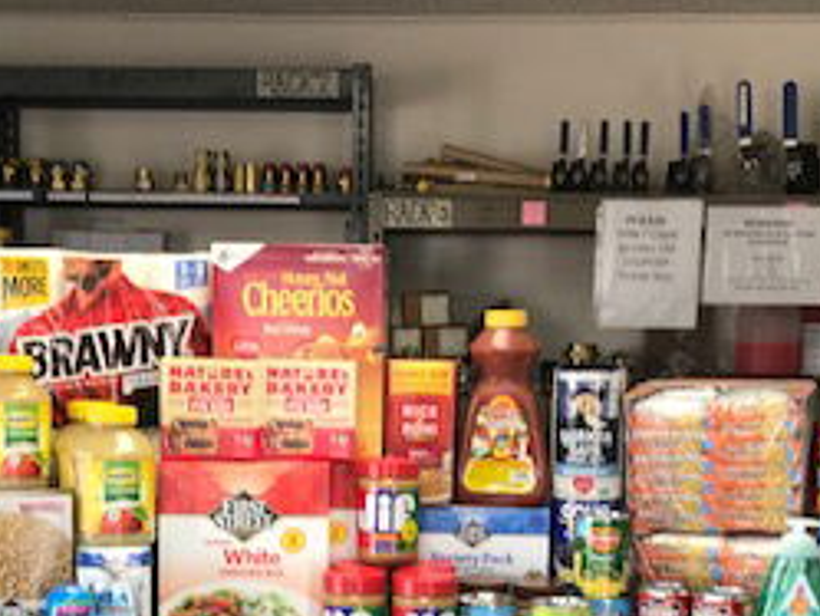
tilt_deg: -9.2
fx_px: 1706
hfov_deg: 27.0
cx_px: 366
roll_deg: -1.2
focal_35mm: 72
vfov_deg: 20.0
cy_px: 580
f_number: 1.8
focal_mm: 3.99
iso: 20
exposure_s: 1/60
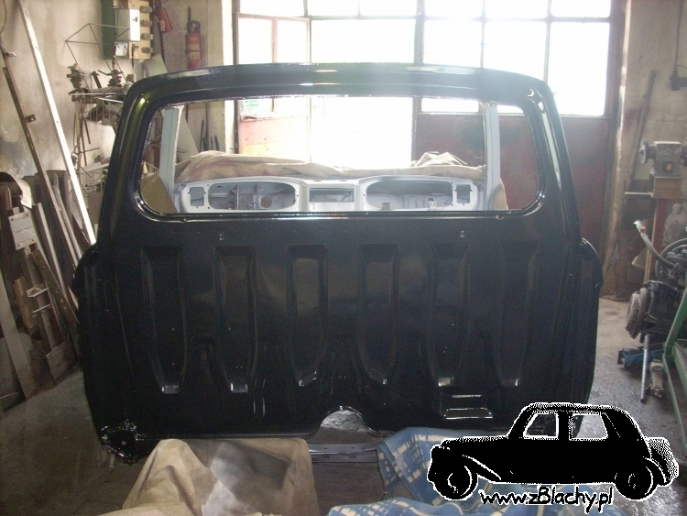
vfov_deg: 38.7
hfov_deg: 50.1
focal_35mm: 37
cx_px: 344
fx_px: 735
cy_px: 258
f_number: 2.8
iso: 259
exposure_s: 1/30
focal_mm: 6.2
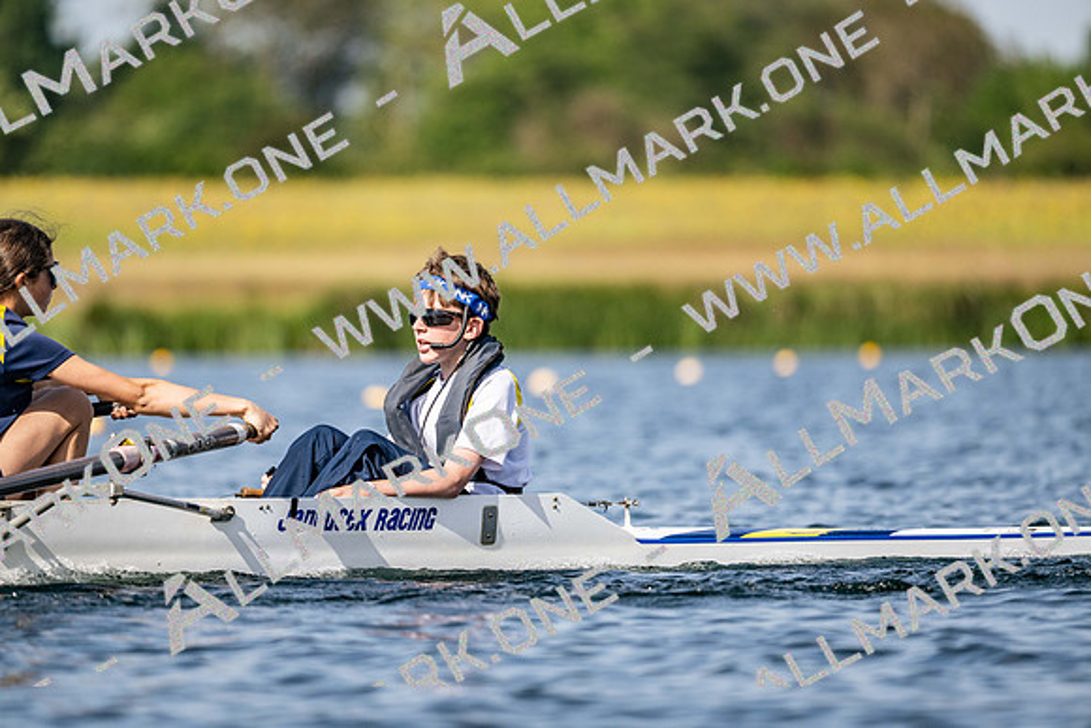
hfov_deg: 5.2
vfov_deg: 3.4
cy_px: 364
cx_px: 546
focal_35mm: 400
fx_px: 12124
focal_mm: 400
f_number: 4.5
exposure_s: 1/2500
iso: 180
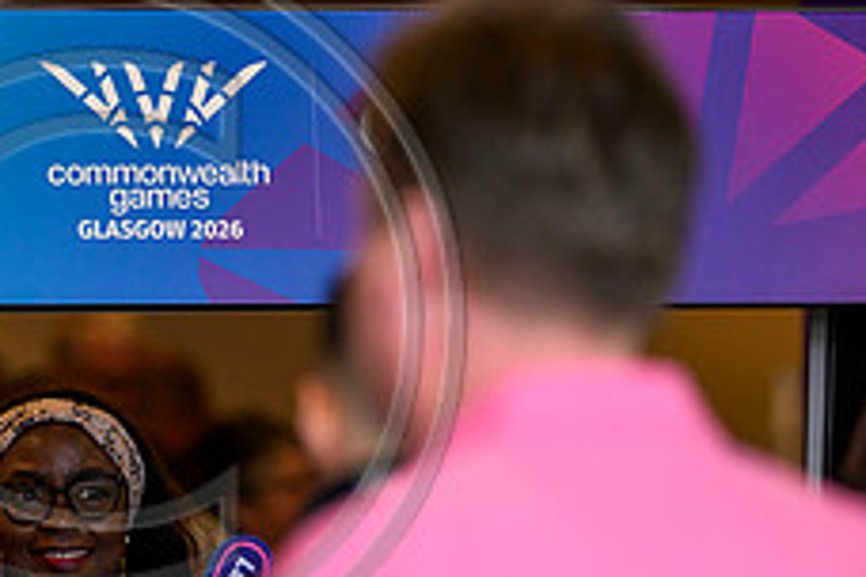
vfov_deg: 2.9
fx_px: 11305
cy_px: 317
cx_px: 72
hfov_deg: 4.4
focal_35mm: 470
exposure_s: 1/500
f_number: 3.2
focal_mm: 185
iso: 1600
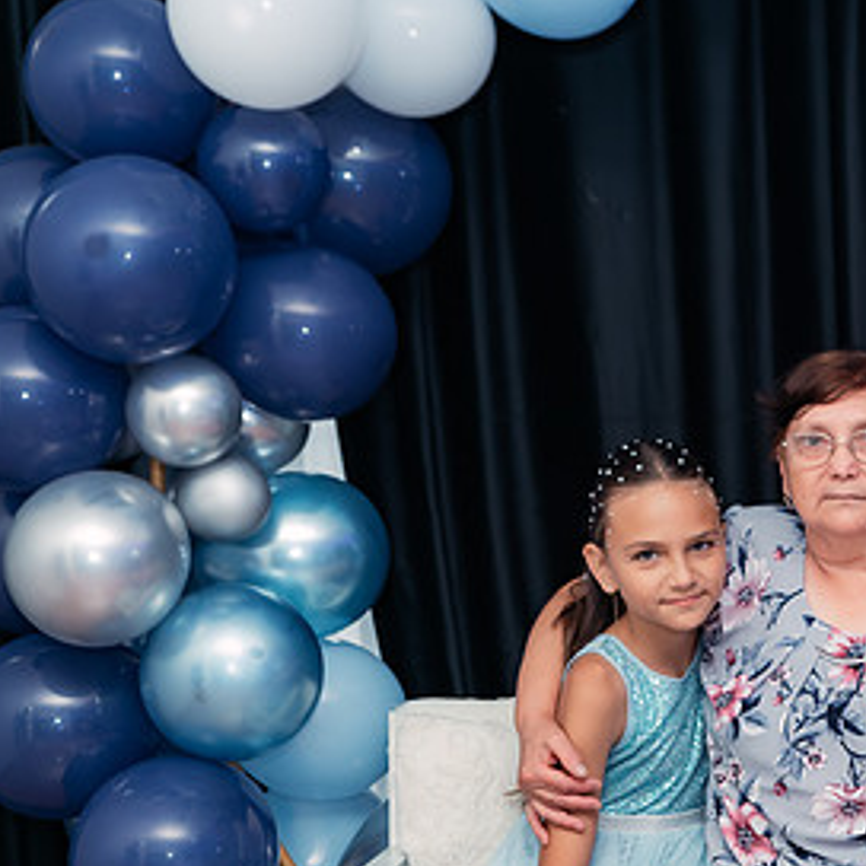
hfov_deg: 19.4
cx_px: 860
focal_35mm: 87
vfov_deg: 19.9
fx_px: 2462
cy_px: 532
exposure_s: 1/250
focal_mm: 48
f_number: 3.5
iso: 2000
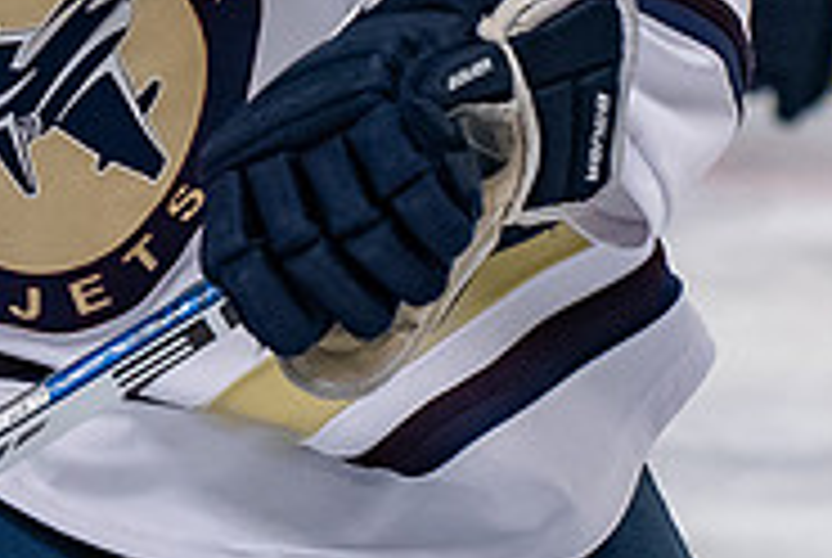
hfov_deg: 3.1
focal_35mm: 669
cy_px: -541
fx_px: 15486
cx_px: -368
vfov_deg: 2.1
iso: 2000
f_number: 3.5
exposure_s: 1/800
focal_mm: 110
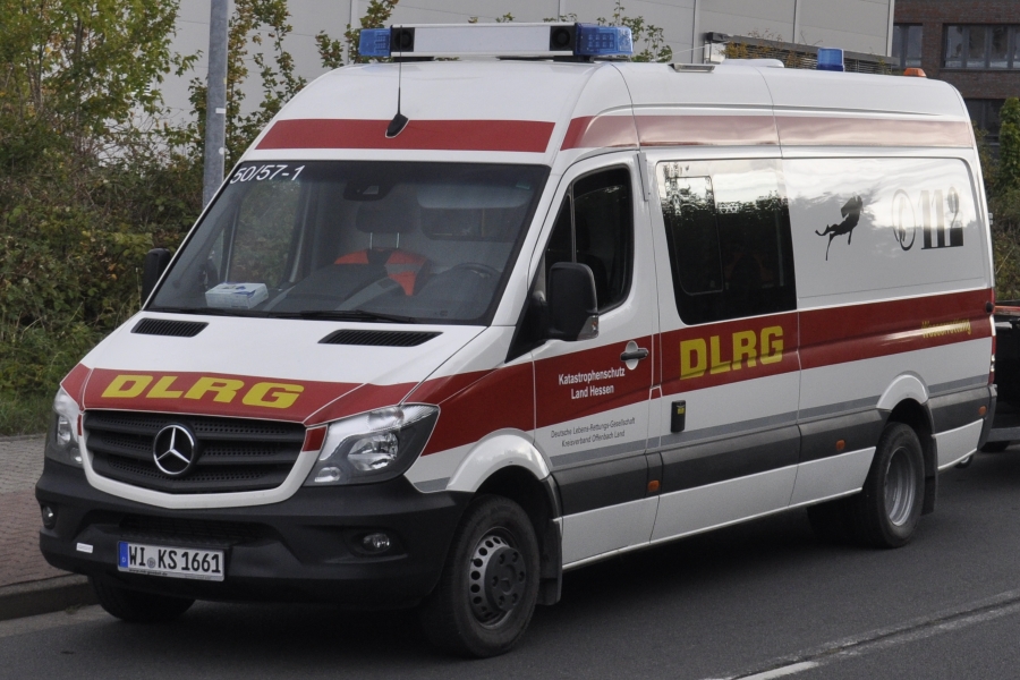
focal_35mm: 51
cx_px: 510
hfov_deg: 38.9
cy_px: 340
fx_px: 1445
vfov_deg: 26.5
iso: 500
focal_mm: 34
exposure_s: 1/320
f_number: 9
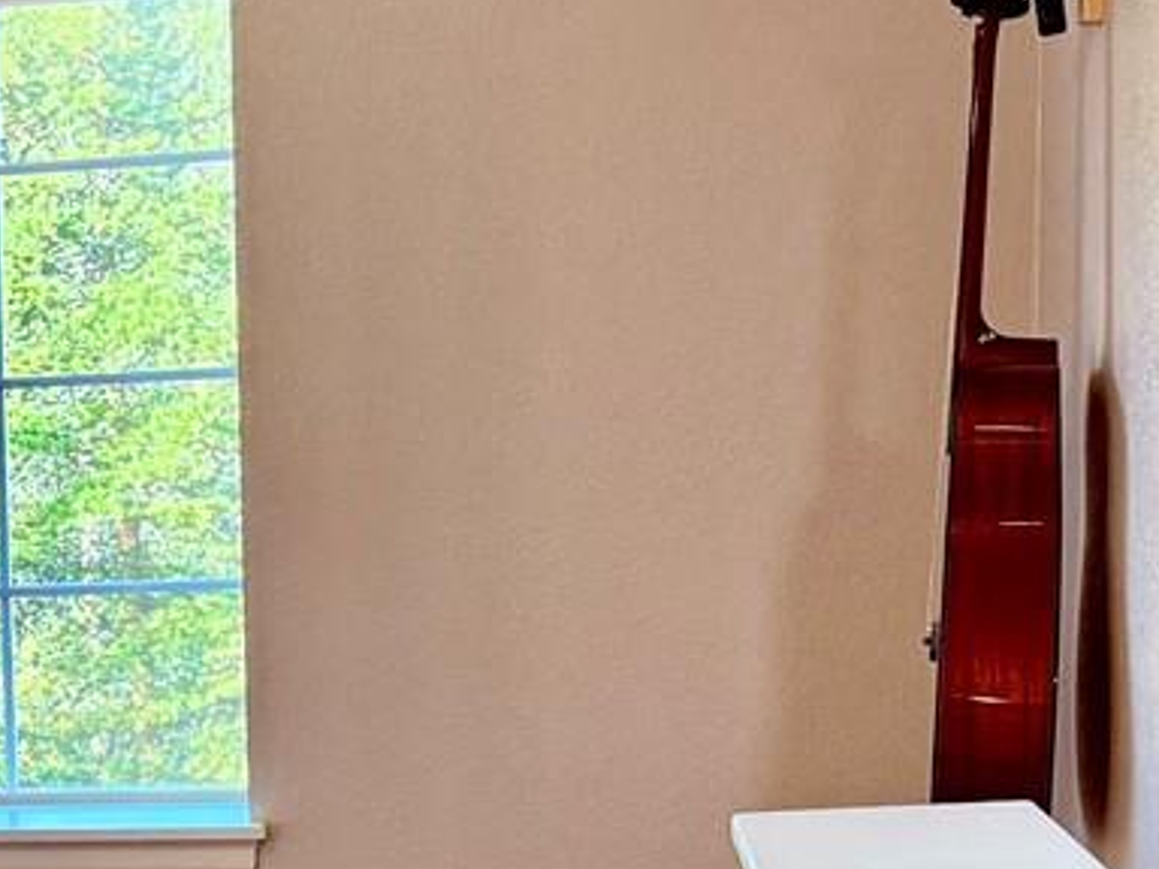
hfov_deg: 18.5
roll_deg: +2.3
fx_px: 3348
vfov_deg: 14.6
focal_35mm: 100
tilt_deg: -6.0
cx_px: -281
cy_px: 827
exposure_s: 1/120
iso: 200
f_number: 1.78
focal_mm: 6.76
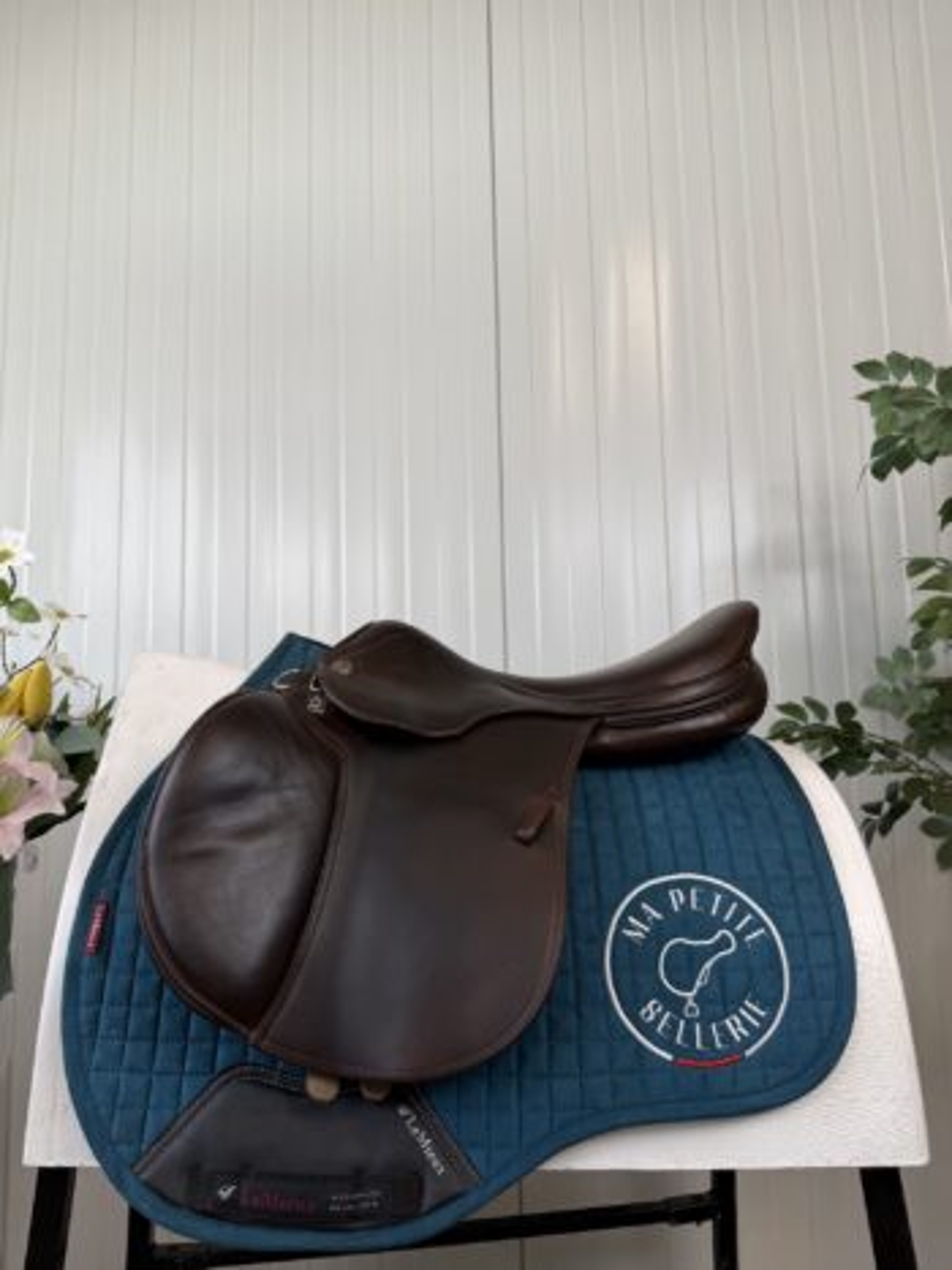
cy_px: 635
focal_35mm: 24
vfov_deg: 71.6
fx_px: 880
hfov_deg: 56.8
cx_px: 476
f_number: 1.78
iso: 50
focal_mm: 6.76
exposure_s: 1/124
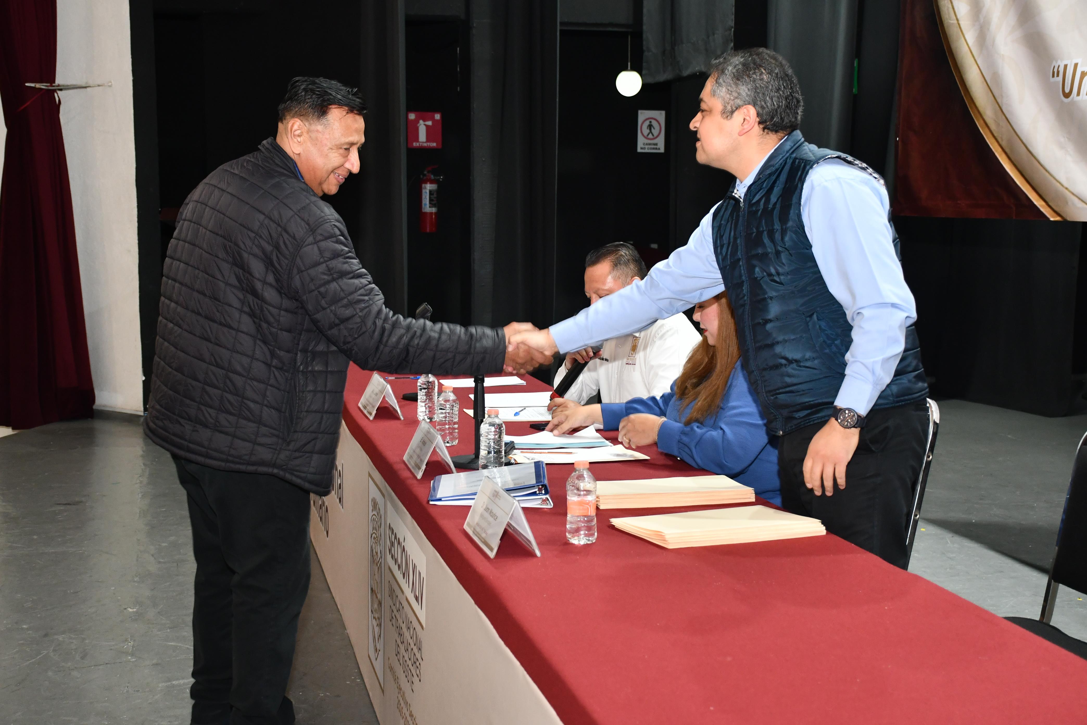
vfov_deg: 26.5
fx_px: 1540
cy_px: 362
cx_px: 544
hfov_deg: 38.9
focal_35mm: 51
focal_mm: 34
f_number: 5
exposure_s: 1/40
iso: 1400
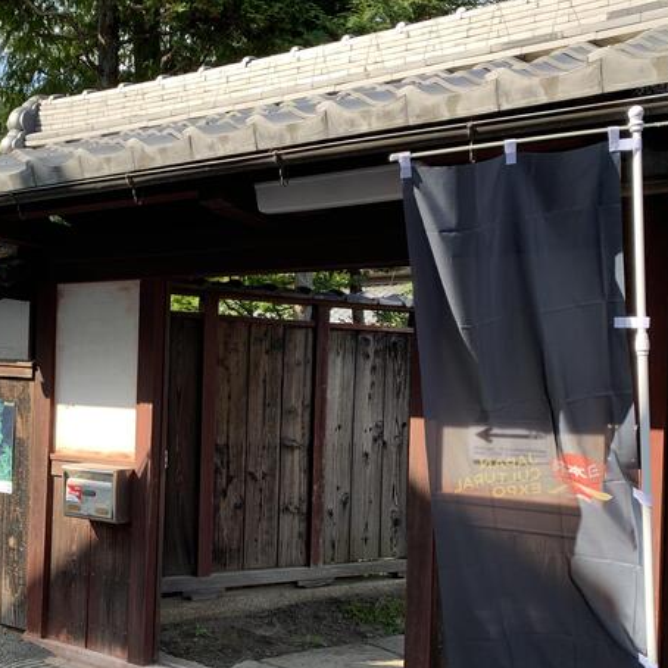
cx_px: 230
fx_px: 830
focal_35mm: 38
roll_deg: -2.0
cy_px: 389
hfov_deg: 43.3
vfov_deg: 43.7
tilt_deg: +0.2
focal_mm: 4.2
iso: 25
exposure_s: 1/321
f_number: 1.8
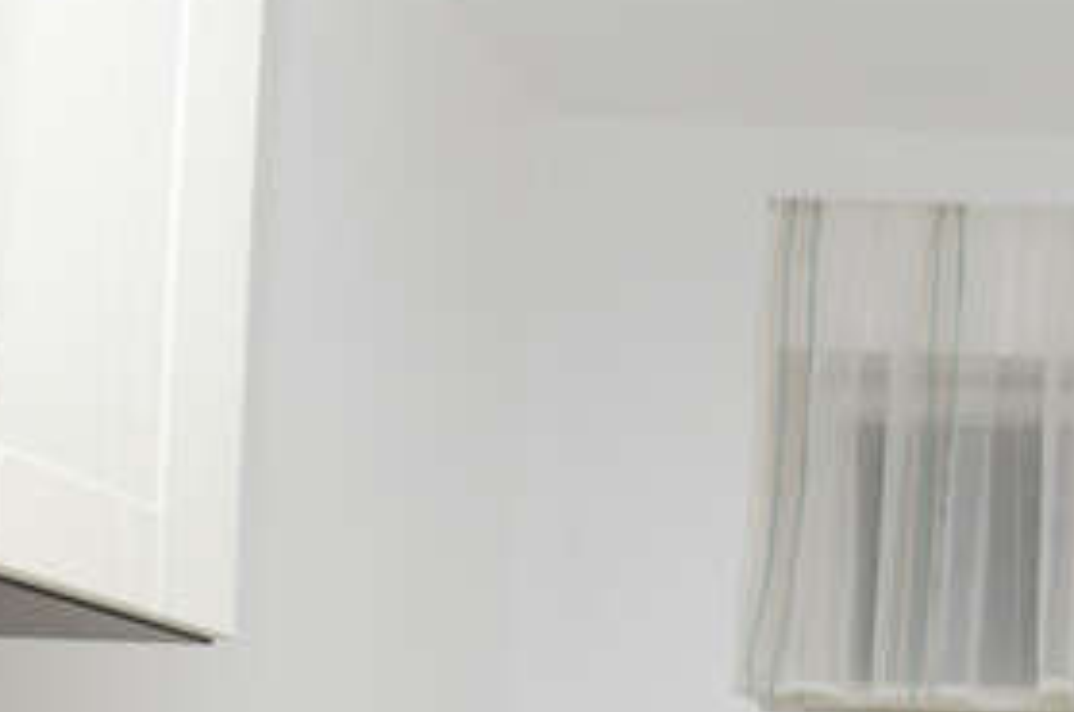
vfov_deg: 25.5
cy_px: 922
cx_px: 1266
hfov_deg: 35.0
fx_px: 1351
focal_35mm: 45
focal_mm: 11
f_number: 8
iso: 200
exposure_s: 1/200
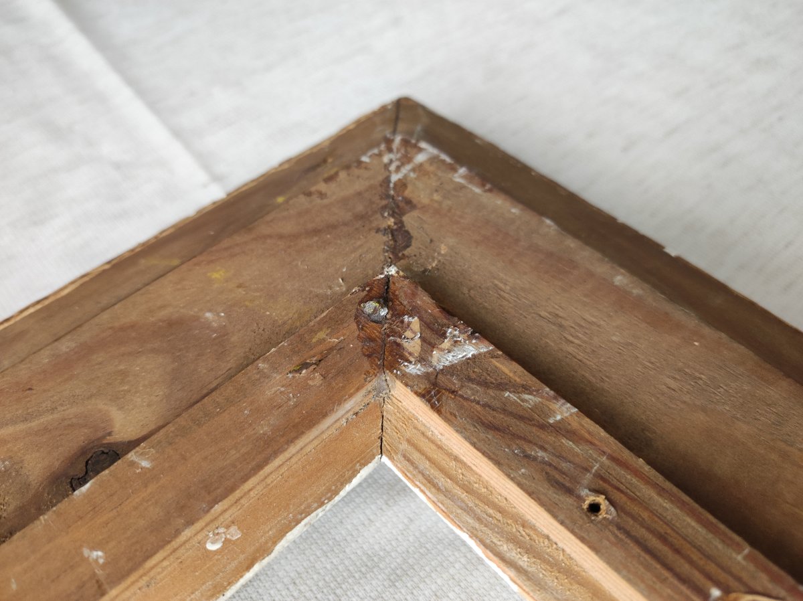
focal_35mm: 25
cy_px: 300
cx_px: 402
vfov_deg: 54.8
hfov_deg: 69.4
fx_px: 579
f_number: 1.79
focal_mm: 4.7
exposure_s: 1/50
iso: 442
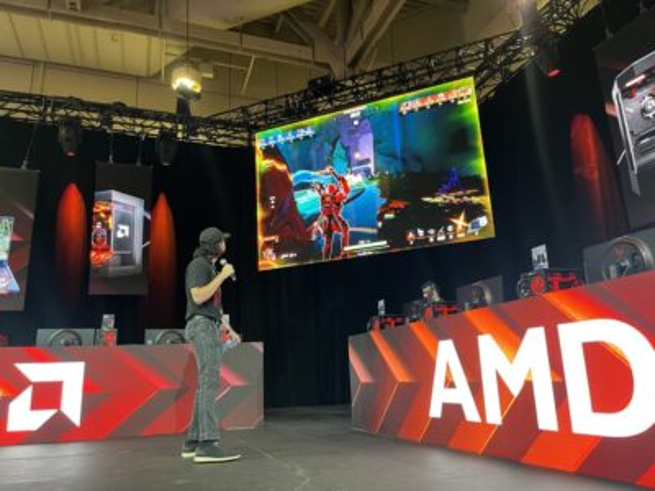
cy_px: 246
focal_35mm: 26
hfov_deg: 67.3
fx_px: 492
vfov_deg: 53.1
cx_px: 328
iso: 250
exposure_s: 1/60
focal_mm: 5.1
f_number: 1.6
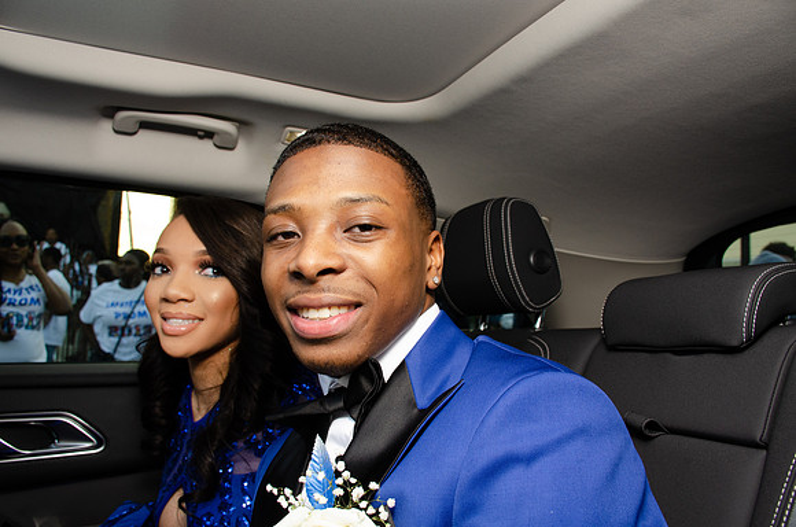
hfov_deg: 67.5
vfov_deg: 47.7
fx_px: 596
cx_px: 398
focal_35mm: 27
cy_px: 264
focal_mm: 18
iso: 400
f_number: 5.6
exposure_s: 1/60
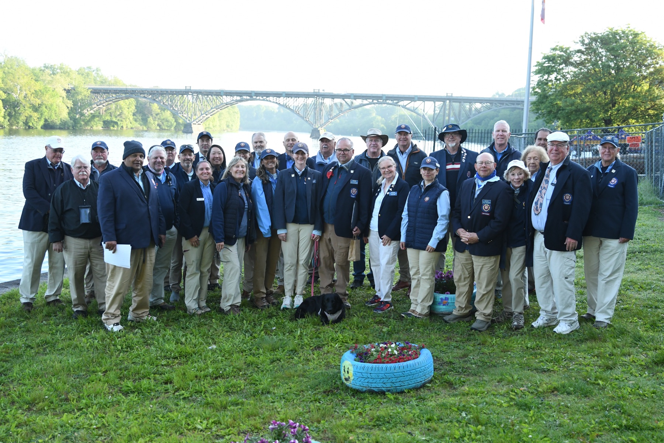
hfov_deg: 49.6
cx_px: 332
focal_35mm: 39
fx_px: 719
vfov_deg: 34.2
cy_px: 222
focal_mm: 26
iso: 1000
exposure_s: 1/1600
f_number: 2.8
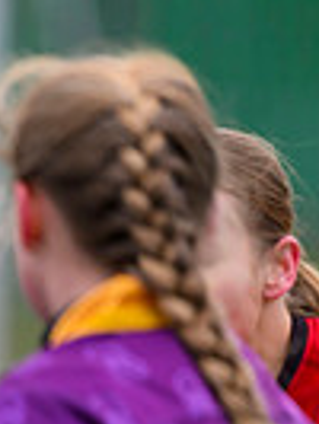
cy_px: 689
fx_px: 23885
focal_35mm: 1947
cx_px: -661
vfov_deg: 1.0
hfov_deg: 0.8
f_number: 3.2
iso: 500
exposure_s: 1/1250
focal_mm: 400
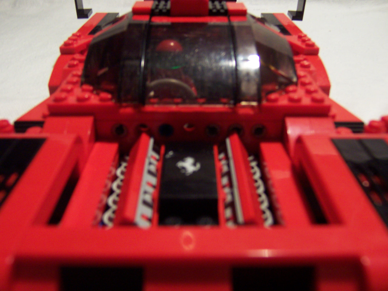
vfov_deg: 39.7
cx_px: 194
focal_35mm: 36
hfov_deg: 51.4
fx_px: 404
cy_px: 146
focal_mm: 5.6
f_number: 2.8
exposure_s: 1/20
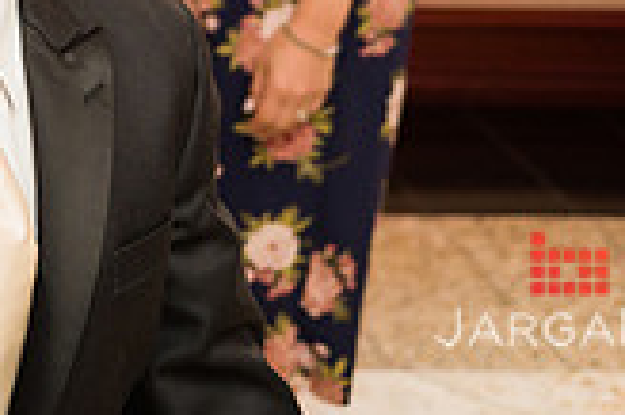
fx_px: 1960
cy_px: -305
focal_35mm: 113
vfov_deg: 11.3
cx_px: -305
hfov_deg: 16.5
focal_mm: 32
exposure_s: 1/200
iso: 800
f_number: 3.2
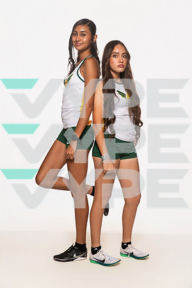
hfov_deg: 23.4
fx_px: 464
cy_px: 144
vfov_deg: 34.5
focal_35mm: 58
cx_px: 96
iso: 800
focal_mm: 58
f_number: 7.1
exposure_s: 1/320
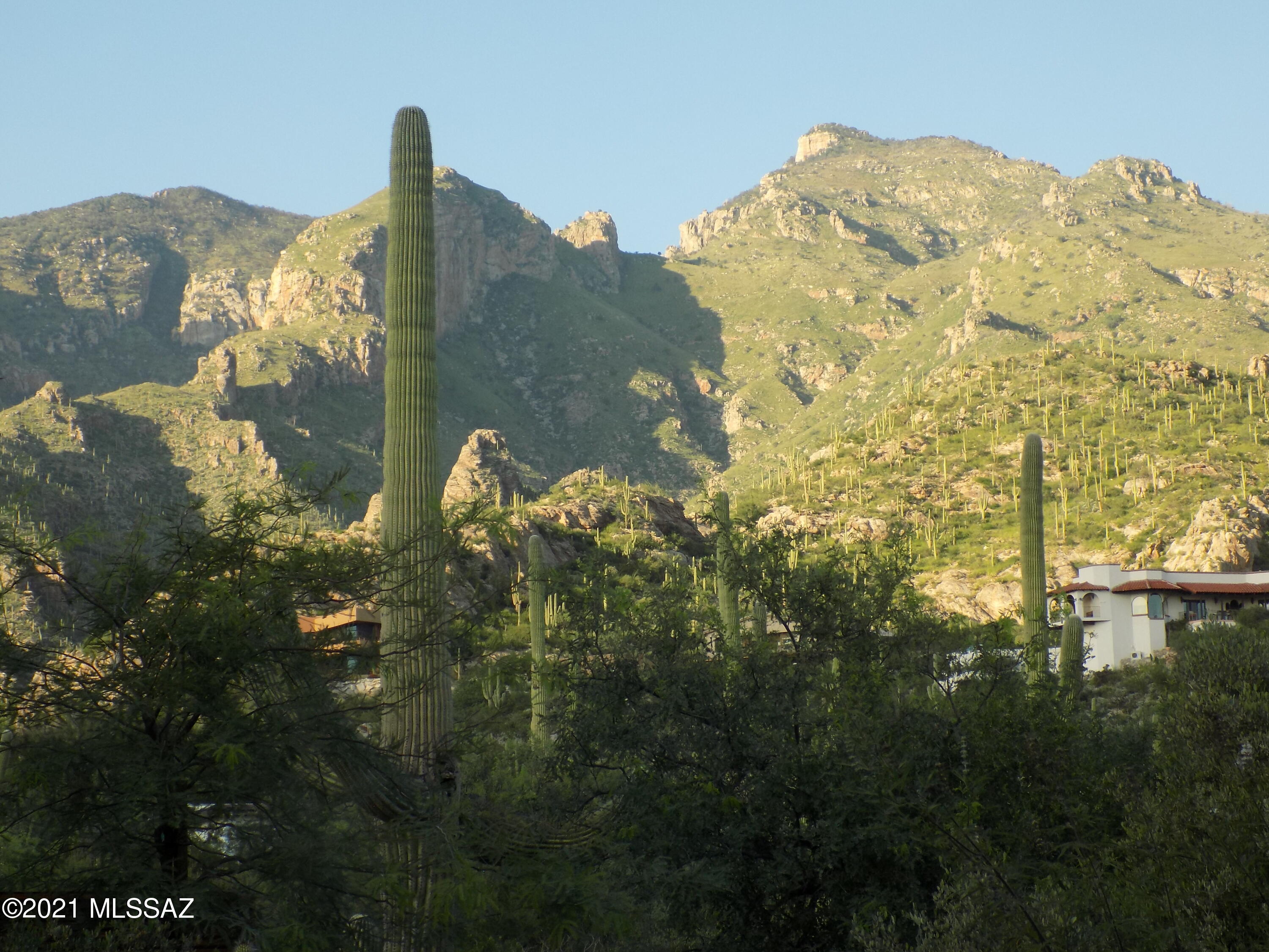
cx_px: 634
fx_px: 3153
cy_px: 476
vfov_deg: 17.2
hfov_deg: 22.8
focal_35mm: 86
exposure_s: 1/160
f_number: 4.4
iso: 80
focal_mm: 15.3
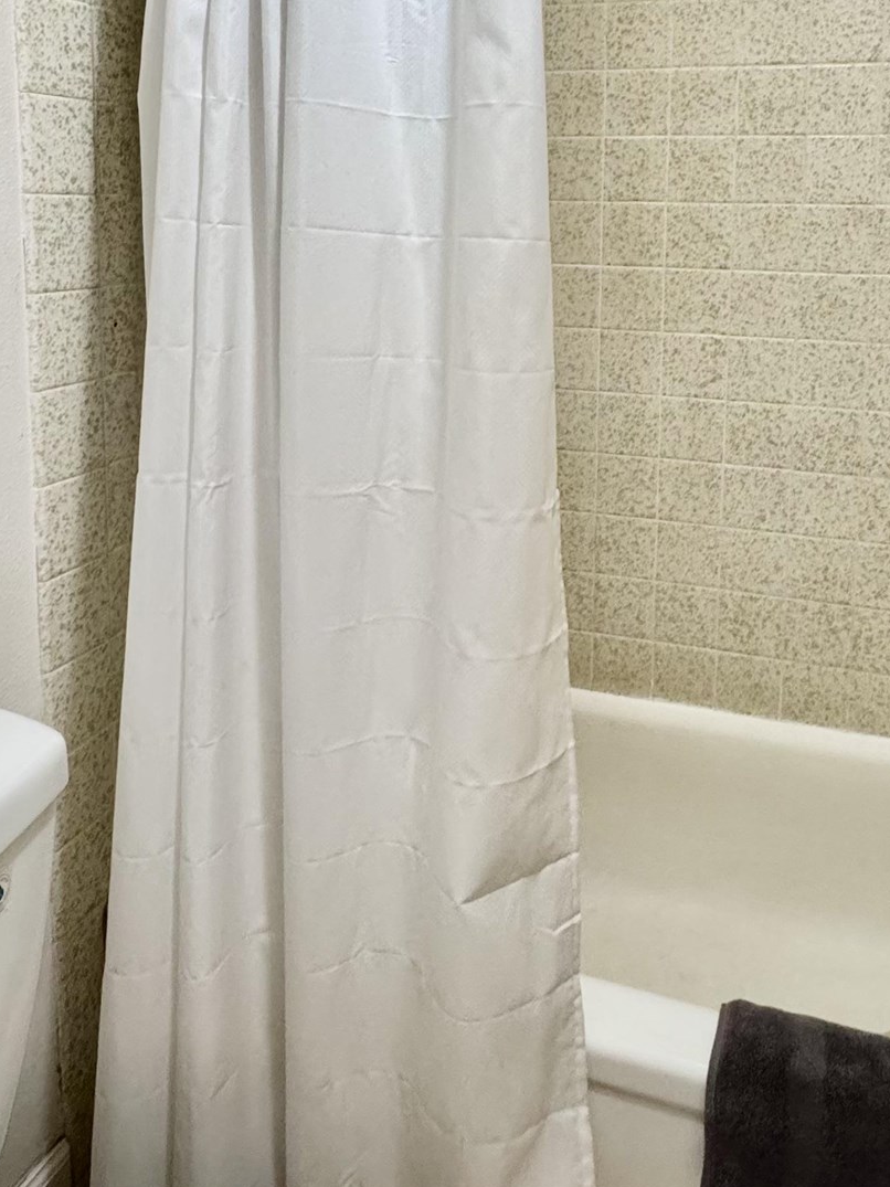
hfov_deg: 46.7
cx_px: 507
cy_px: 318
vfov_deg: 57.4
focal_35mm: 30
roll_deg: -0.3
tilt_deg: -7.1
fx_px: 1029
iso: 320
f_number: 2.2
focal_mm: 2.22
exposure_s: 1/60
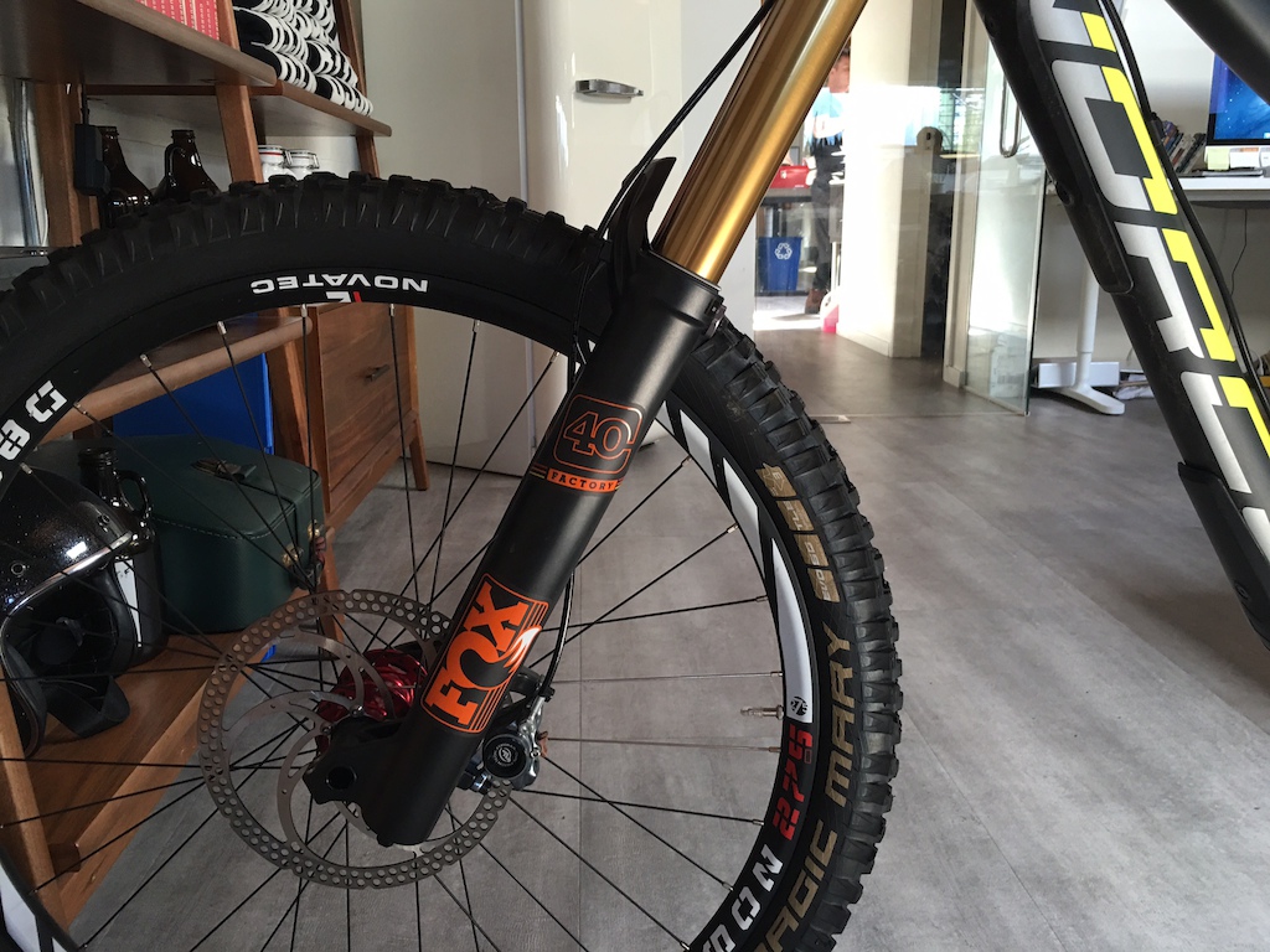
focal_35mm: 29
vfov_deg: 48.2
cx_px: 635
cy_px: 476
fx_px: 1064
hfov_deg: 61.7
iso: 50
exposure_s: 1/15
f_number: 2.2
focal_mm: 4.15
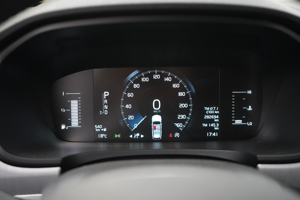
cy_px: 100
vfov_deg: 33.4
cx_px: 150
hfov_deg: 48.5
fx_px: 333
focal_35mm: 40
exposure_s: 1/80
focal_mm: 40
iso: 12800
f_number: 4.5
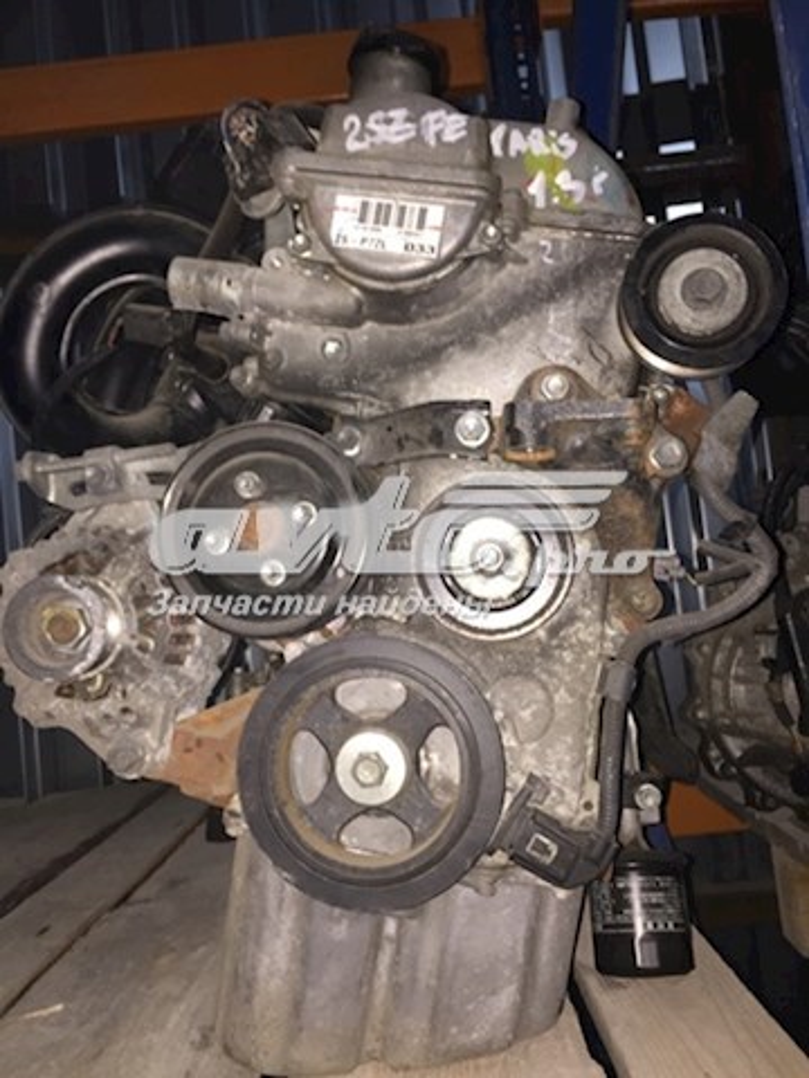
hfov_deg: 48.2
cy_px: 539
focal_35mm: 29
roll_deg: +5.7
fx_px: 904
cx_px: 404
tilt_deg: +4.9
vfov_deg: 61.7
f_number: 2.2
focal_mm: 4.15
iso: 80
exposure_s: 1/17
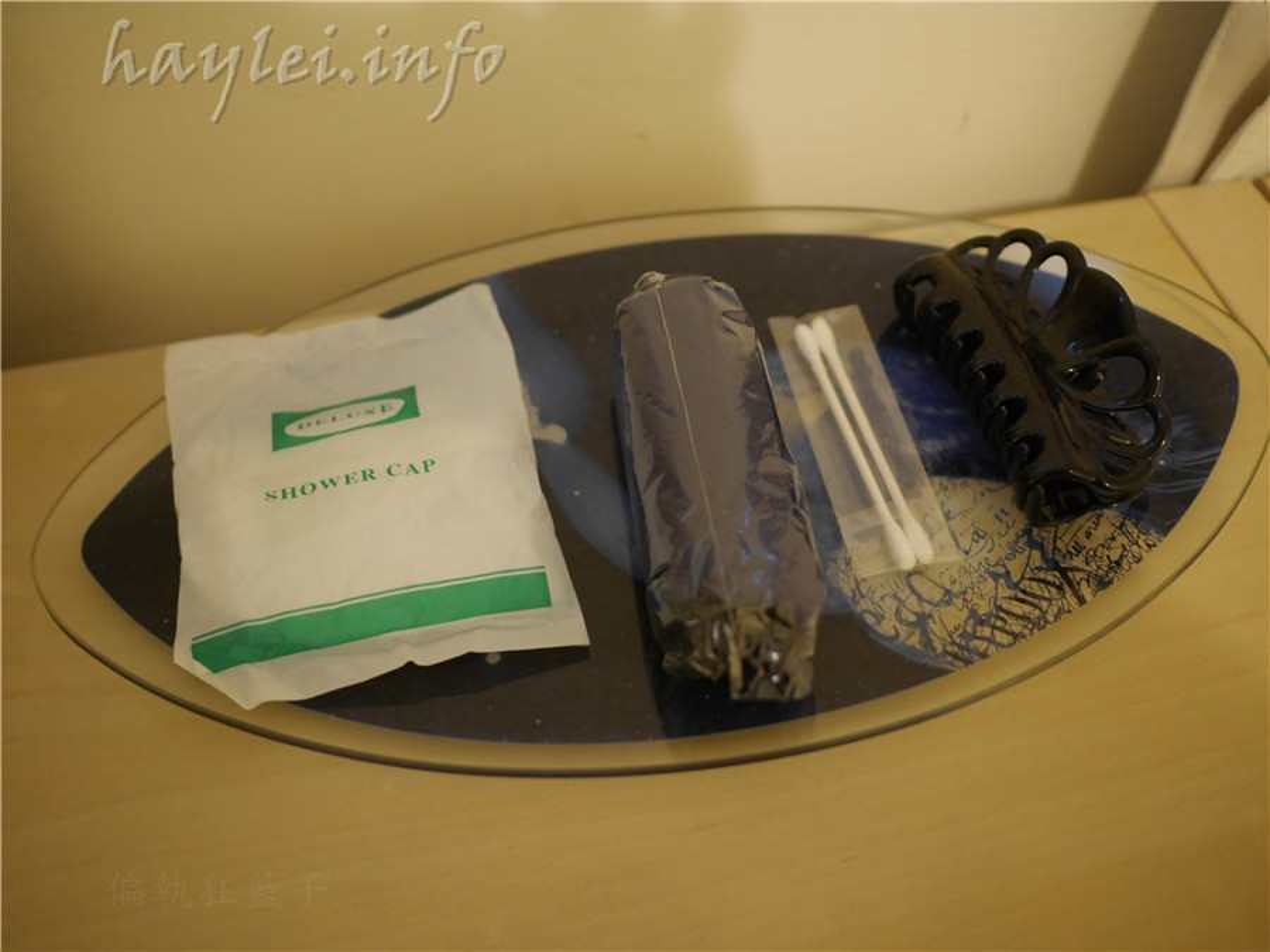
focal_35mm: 30
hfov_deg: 60.0
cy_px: 476
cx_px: 635
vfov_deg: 46.8
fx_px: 1101
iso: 1250
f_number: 1.7
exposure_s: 1/60
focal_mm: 15
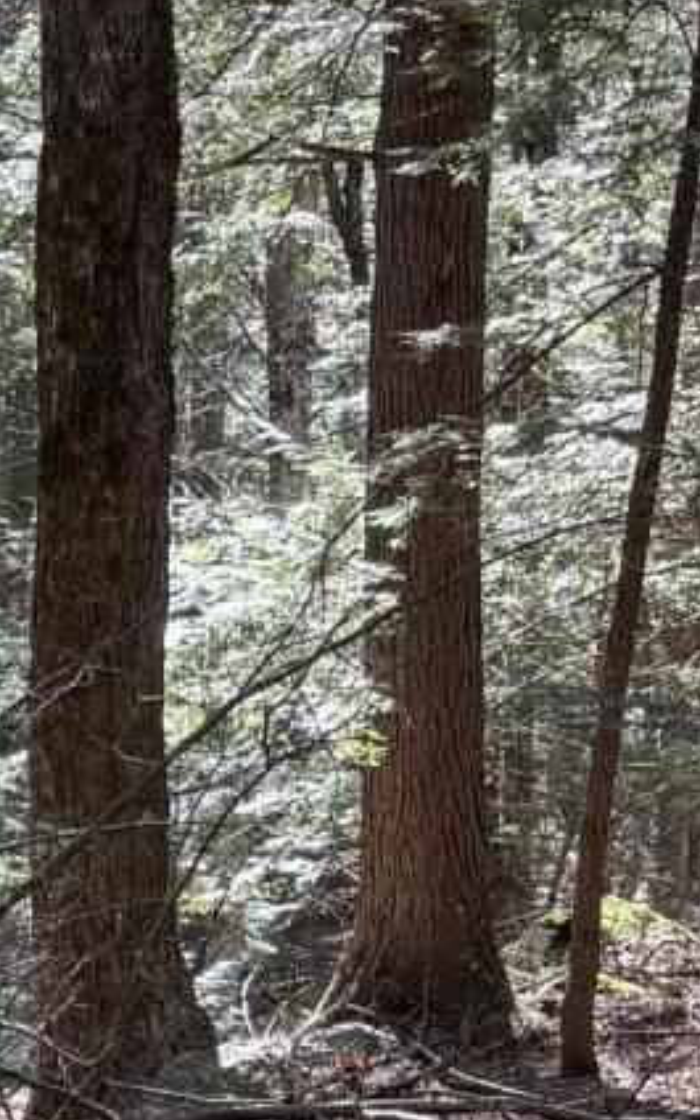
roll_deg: -0.7
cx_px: -602
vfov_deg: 15.6
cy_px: 1257
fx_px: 3968
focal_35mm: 130
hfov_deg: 9.5
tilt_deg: -7.7
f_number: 1.6
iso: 32
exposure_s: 1/121
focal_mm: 5.96
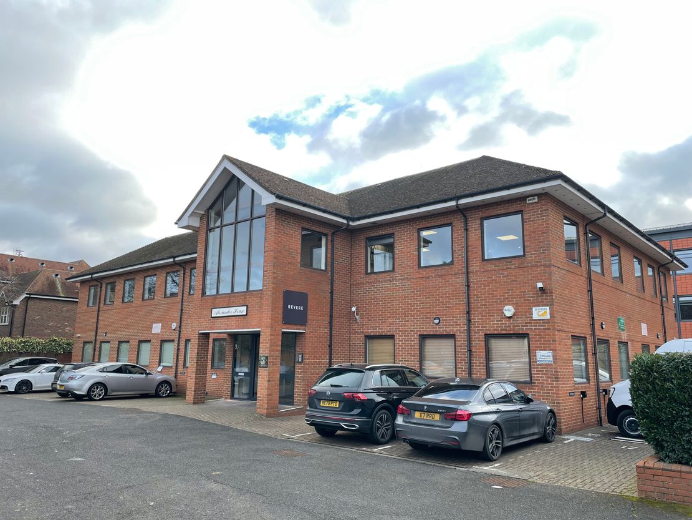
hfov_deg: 67.3
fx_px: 520
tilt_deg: +10.4
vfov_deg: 53.1
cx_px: 346
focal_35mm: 26
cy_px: 260
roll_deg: -0.8
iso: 32
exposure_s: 1/320
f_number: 1.6
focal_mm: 4.2
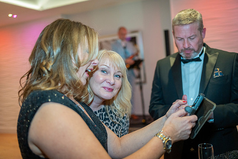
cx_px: 119
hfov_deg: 54.4
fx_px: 231
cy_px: 80
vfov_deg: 37.9
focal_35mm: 35
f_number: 1.8
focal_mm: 35
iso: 1250
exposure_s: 1/80
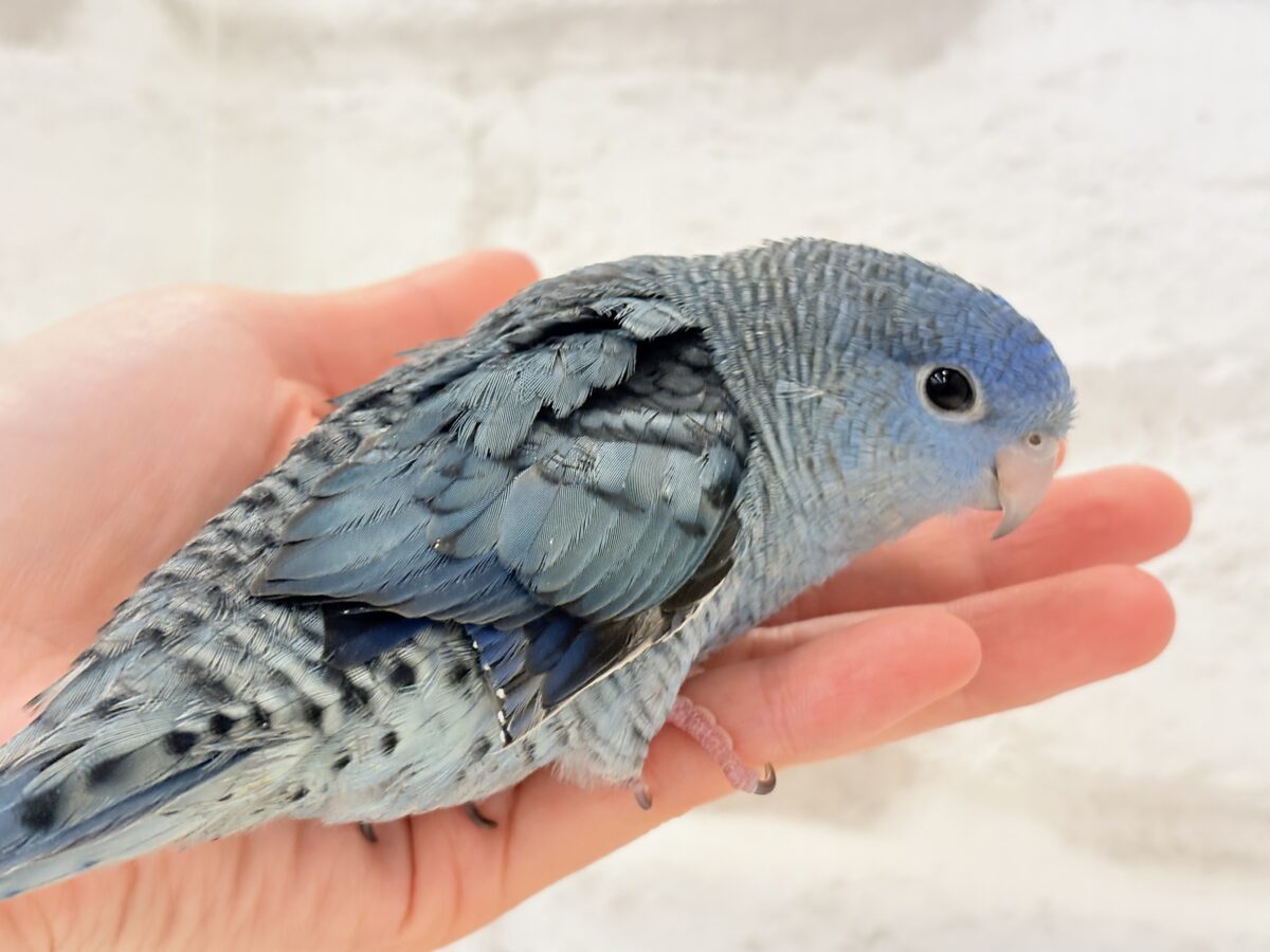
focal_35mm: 52
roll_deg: -0.5
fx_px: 1908
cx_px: 635
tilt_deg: -2.0
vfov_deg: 28.0
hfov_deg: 36.8
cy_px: 476
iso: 200
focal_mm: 5.96
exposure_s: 1/100
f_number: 1.6
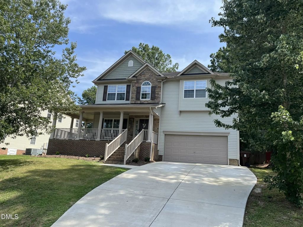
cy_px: 114
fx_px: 228
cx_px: 152
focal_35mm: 26
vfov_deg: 53.1
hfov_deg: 67.3
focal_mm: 5.1
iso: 50
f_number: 1.6
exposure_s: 1/2268
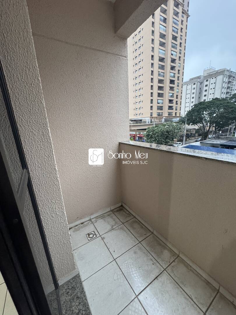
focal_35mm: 14
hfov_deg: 85.7
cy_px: 158
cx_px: 118
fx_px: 127
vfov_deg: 102.1
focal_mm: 2.22
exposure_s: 1/60
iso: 400
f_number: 2.2
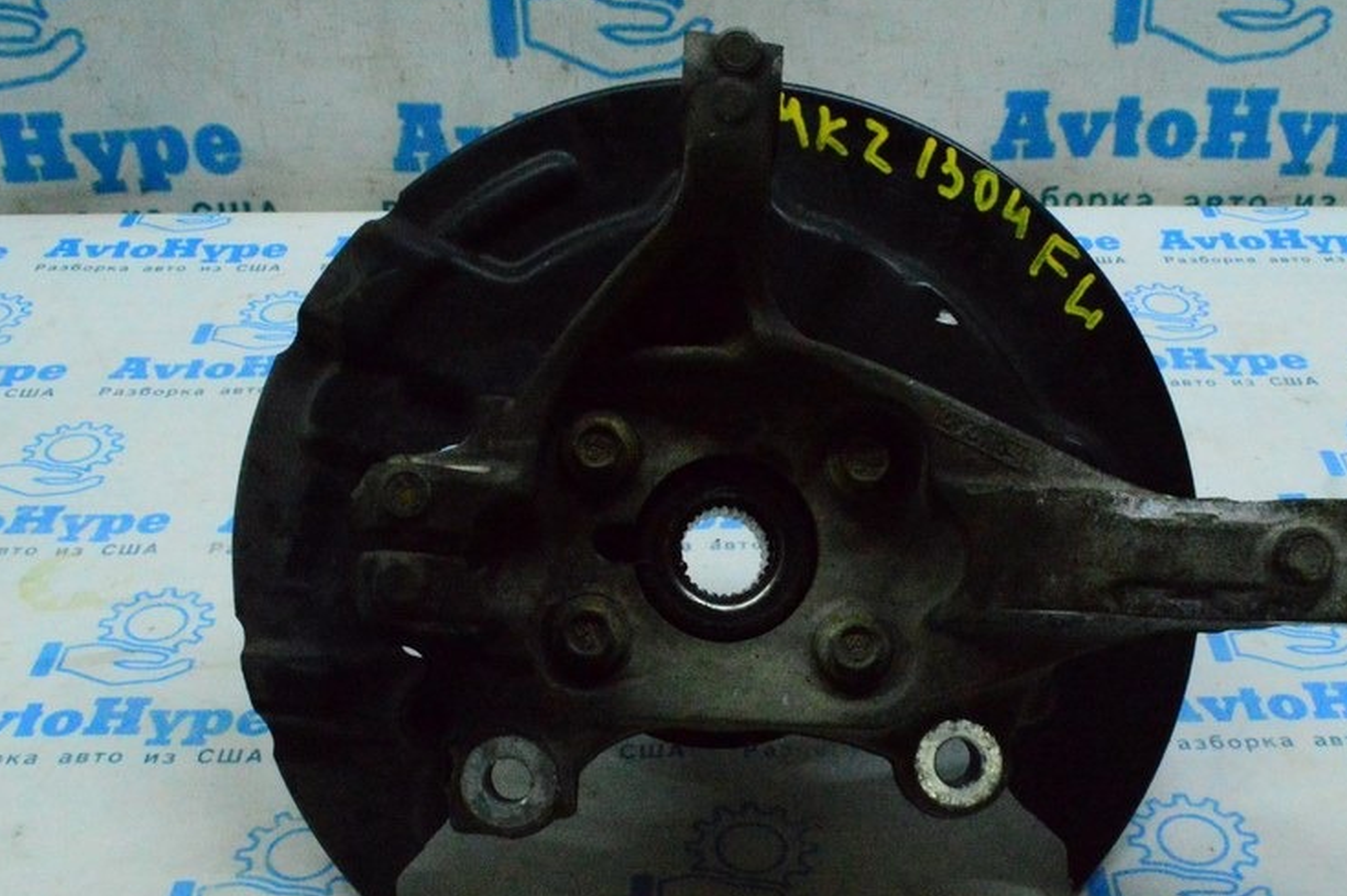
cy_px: 512
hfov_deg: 42.7
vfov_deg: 29.2
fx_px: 1720
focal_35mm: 46
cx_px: 744
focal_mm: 22
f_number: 25
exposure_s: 1/100
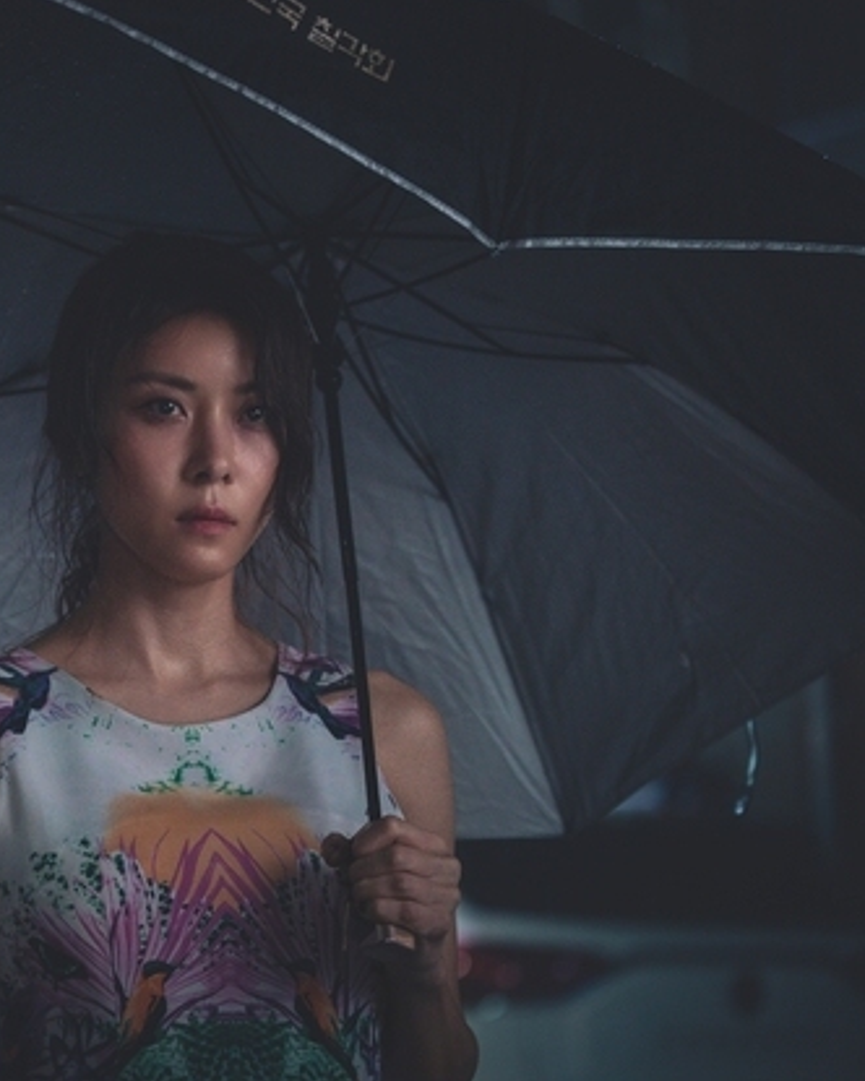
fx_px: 3360
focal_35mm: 105
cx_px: 78
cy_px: 538
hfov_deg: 14.5
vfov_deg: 18.3
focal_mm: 74
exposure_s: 1/125
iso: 4000
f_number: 2.8
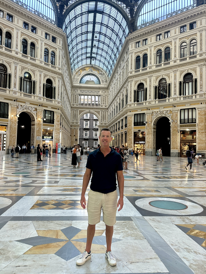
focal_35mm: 26
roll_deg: -1.1
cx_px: 98
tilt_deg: +3.7
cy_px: 134
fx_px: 206
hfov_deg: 53.0
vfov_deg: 67.3
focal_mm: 6.86
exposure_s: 1/100
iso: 125
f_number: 1.78
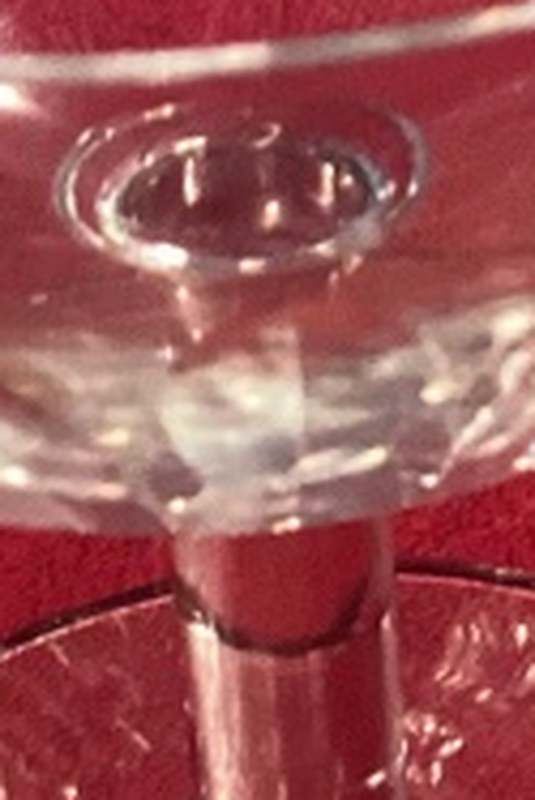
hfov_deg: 6.6
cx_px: 569
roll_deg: +1.3
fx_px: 4605
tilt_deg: -39.3
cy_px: -30
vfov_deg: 9.8
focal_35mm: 207
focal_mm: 3.3
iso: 250
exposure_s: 1/50
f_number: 2.4
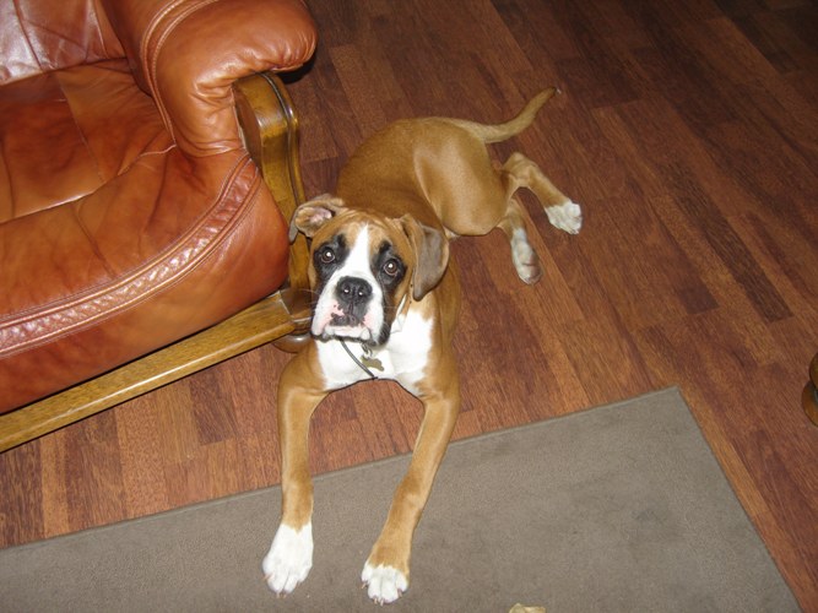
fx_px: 803
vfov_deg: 41.8
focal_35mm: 34
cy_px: 306
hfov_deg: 54.0
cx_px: 409
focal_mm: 7.3
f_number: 2.8
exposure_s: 1/40
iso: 80
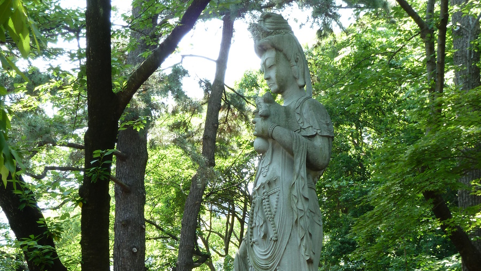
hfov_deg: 24.7
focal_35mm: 86
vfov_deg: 13.8
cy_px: 281
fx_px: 1097
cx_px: 241
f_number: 3.9
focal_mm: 9.7
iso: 80
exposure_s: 1/40
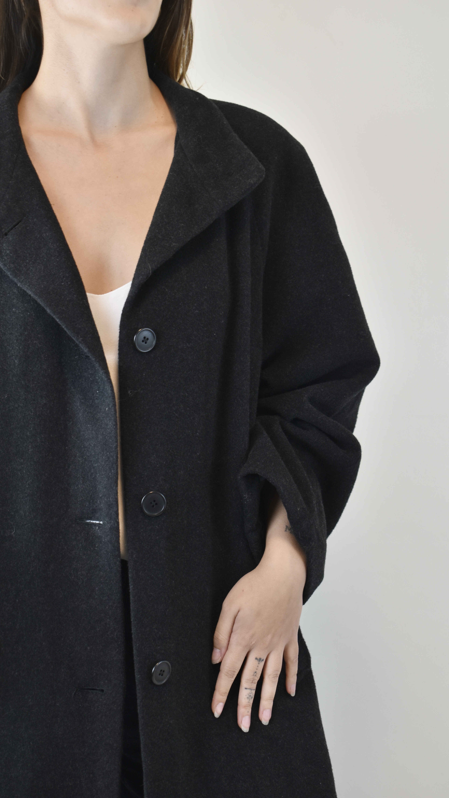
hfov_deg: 16.9
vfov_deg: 29.5
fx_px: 1514
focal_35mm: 72
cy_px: 401
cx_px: 213
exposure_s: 1/80
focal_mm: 45
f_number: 5
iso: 400
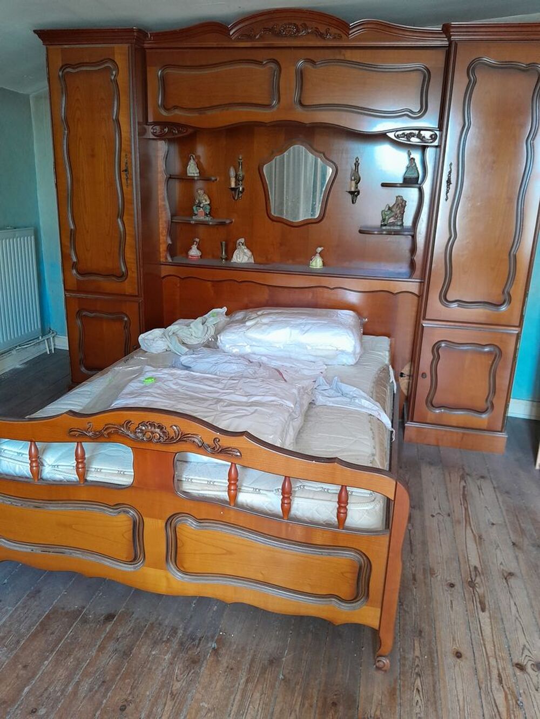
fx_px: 541
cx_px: 270
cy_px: 360
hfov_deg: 53.1
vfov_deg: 67.3
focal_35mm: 26
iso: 400
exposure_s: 1/33
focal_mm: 3.98
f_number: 1.8
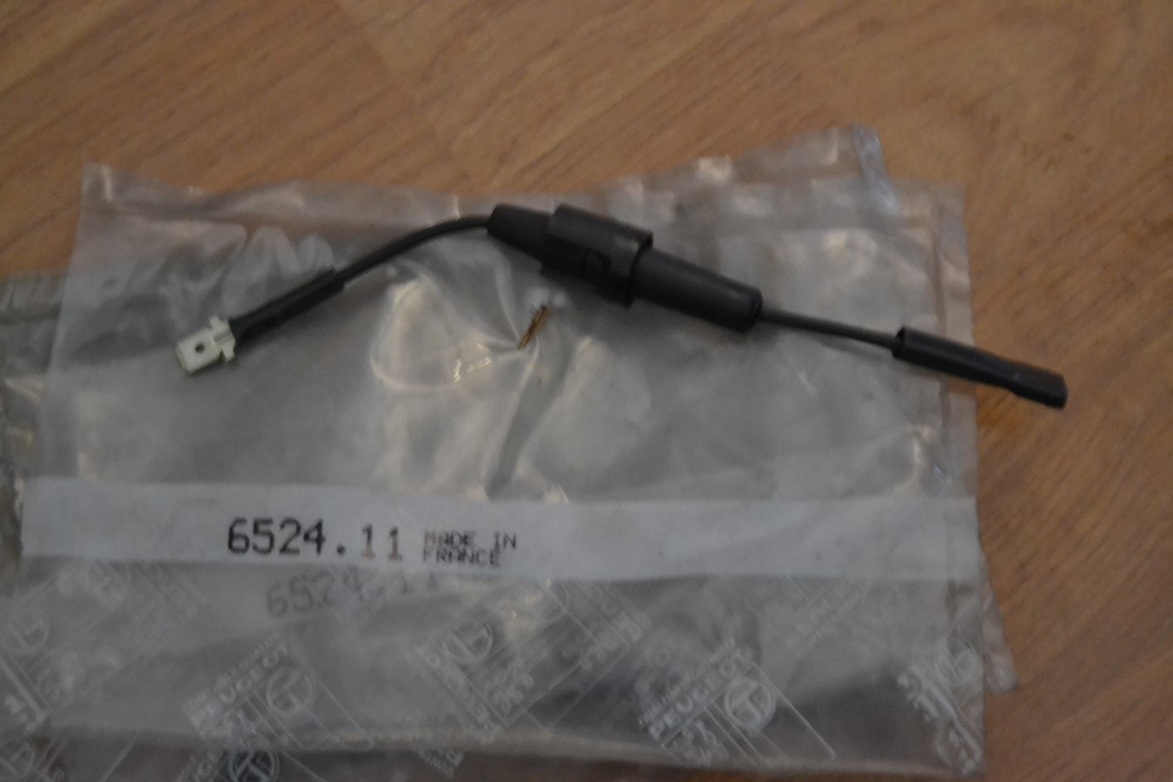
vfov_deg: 16.6
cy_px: 391
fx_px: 2688
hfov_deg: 24.6
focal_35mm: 82
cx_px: 586
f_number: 5.6
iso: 3200
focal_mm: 55
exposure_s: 1/6
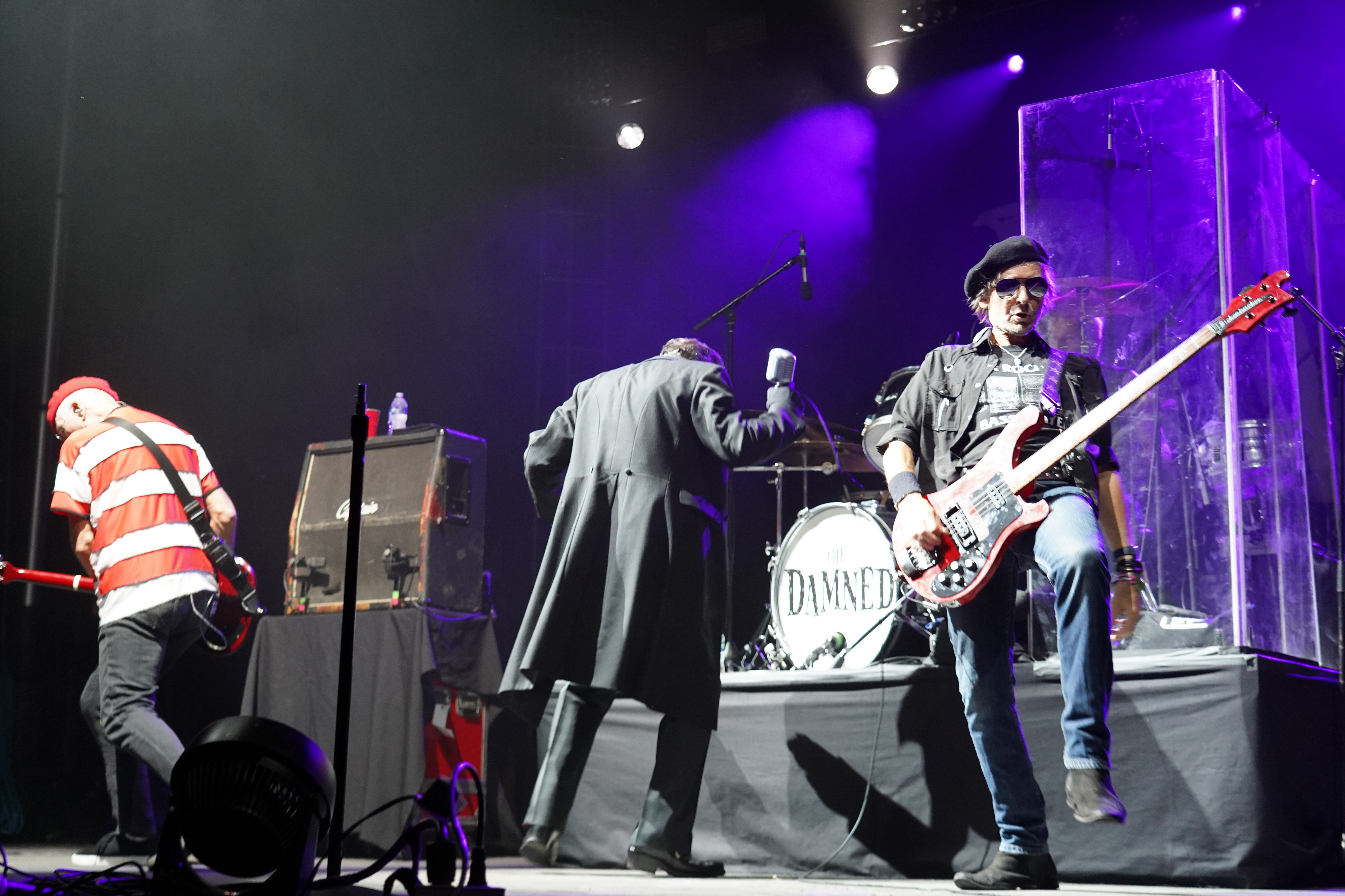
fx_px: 1905
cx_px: 672
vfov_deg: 26.5
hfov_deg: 38.9
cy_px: 448
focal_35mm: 51
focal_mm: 51
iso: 3200
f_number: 4
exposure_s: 1/160
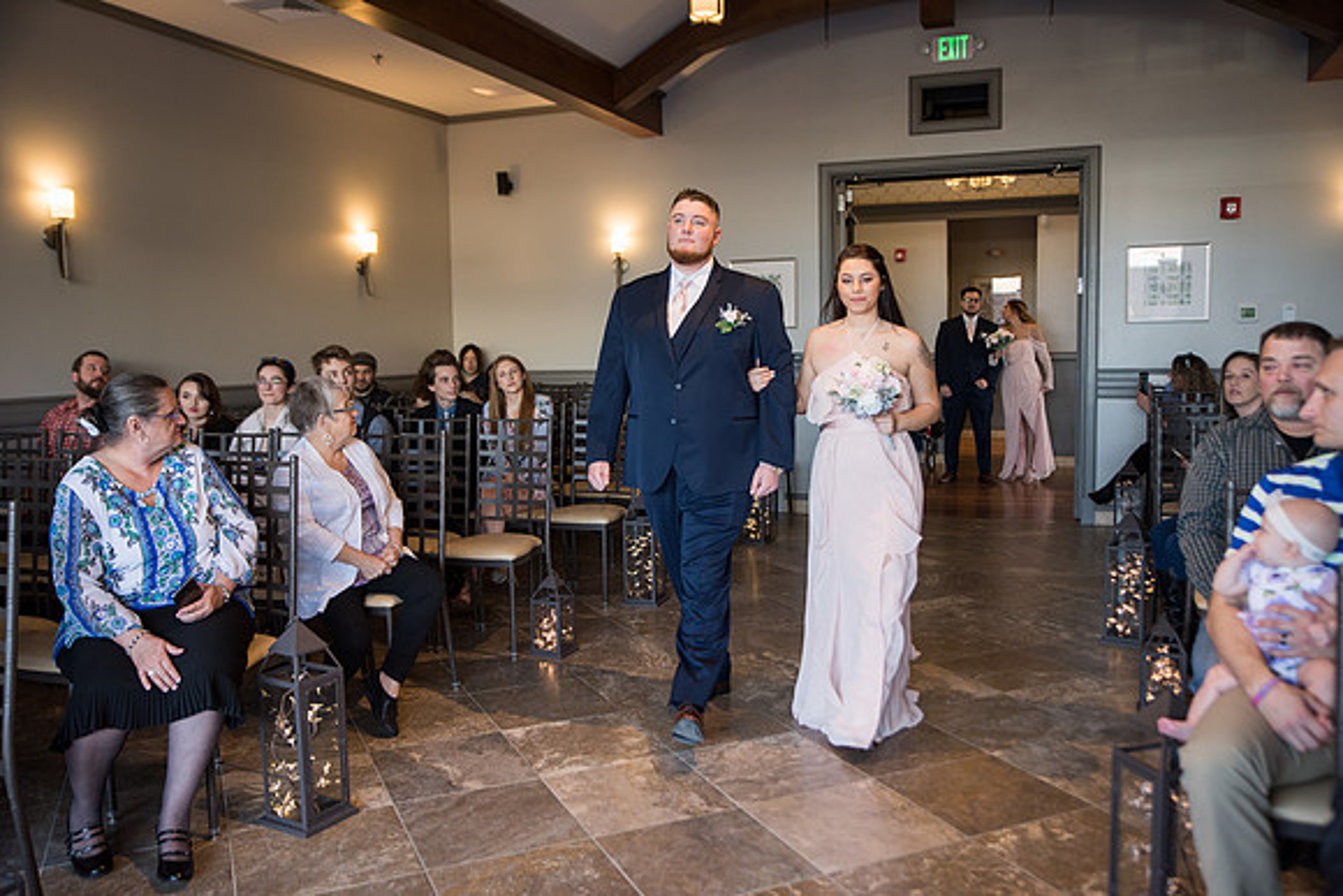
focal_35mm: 31
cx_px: 672
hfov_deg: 60.3
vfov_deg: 42.3
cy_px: 448
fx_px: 1157
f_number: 2.8
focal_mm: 31
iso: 500
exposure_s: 1/200
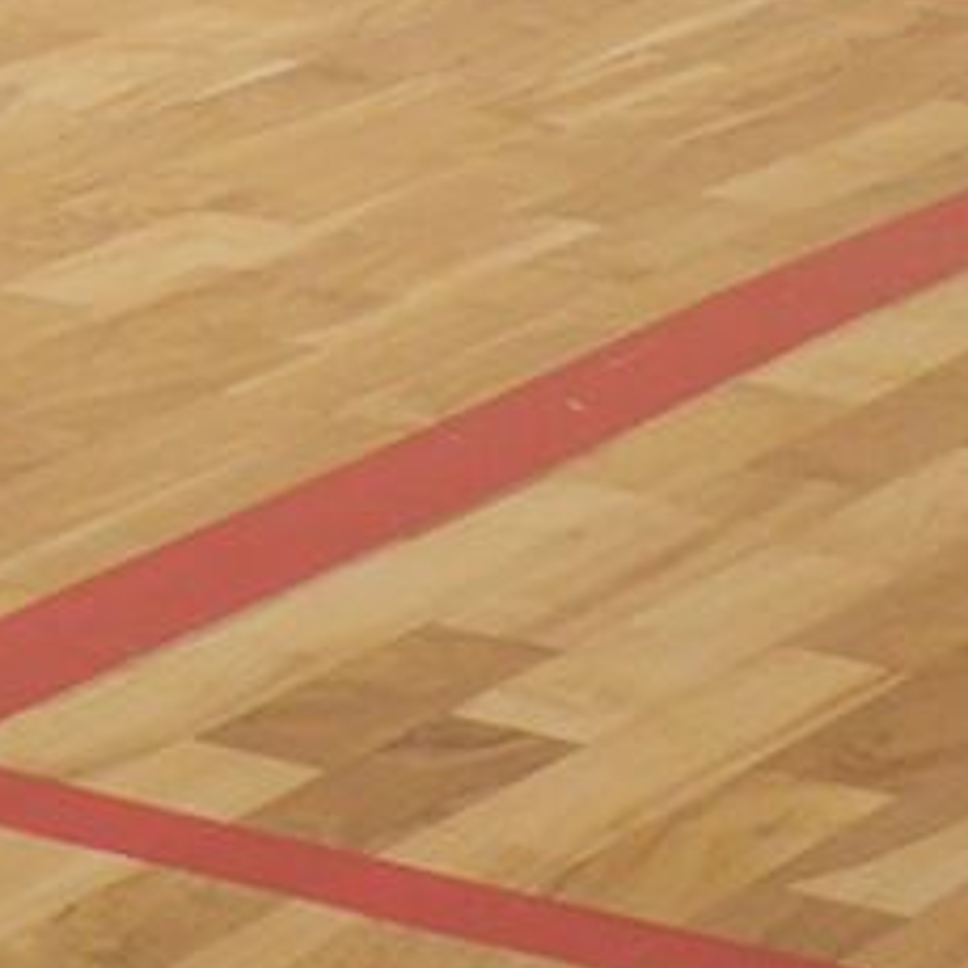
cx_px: -2037
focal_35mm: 223
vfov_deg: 7.1
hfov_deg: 7.0
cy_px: -1744
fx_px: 7055
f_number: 4.2
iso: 1250
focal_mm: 20.9
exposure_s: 1/140
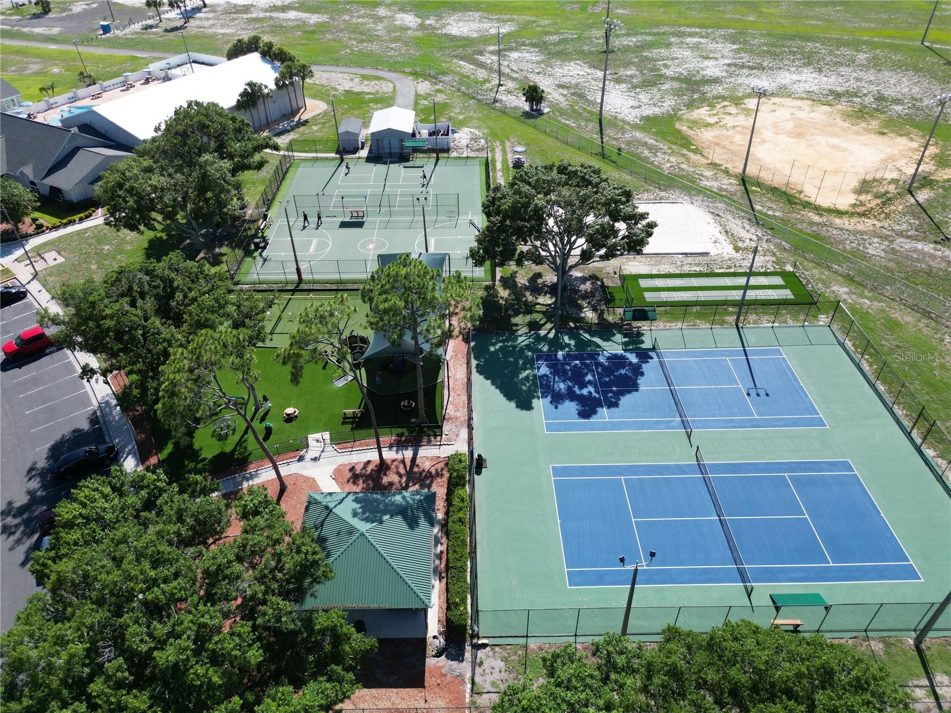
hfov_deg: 71.6
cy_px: 356
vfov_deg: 56.8
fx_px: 659
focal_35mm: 24
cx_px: 476
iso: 140
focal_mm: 6.72
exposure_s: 1/2000
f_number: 1.7
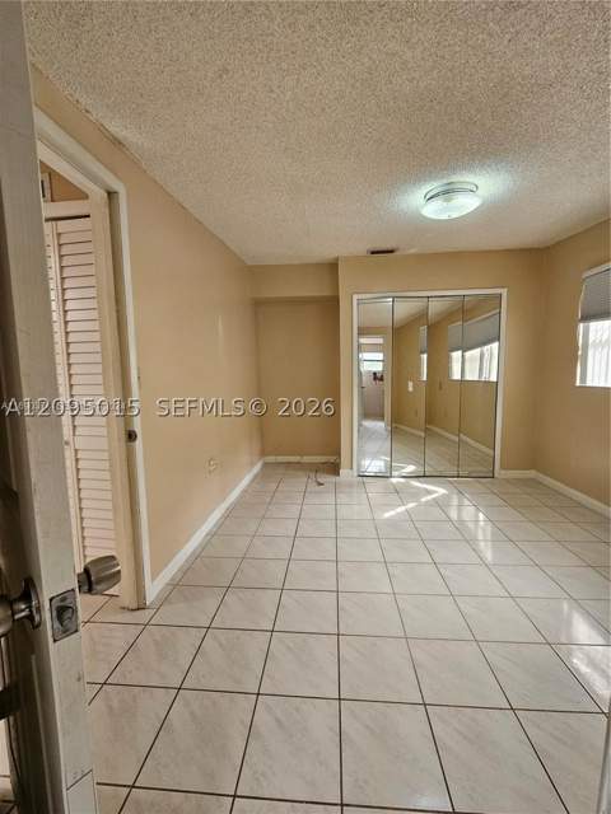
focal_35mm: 13
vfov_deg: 106.2
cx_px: 306
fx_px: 306
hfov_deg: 89.9
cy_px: 407
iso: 125
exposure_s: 1/60
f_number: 2.2
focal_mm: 2.2
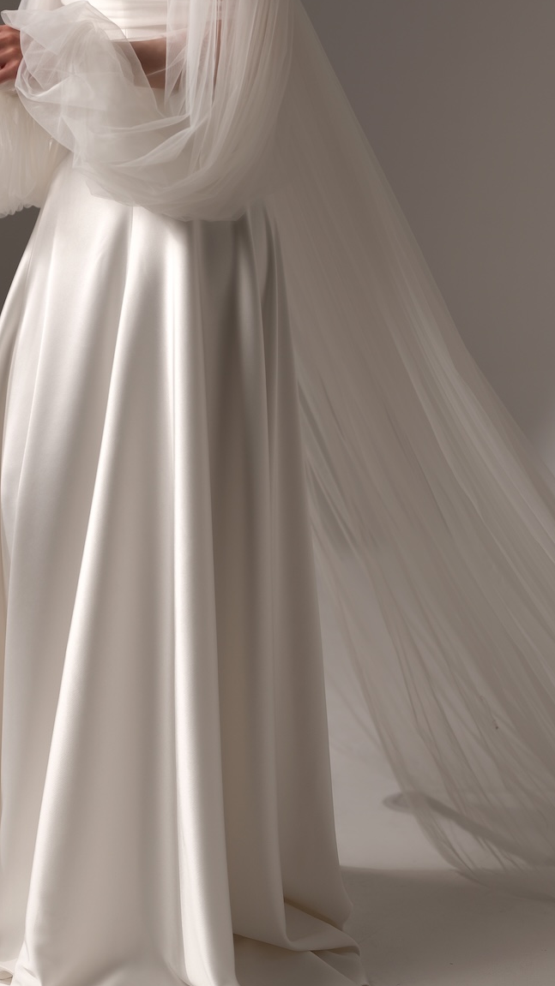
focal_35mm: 91
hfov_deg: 13.3
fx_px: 2382
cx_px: 268
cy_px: 200
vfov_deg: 23.1
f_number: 1.2
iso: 50
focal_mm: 50
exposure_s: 1/640
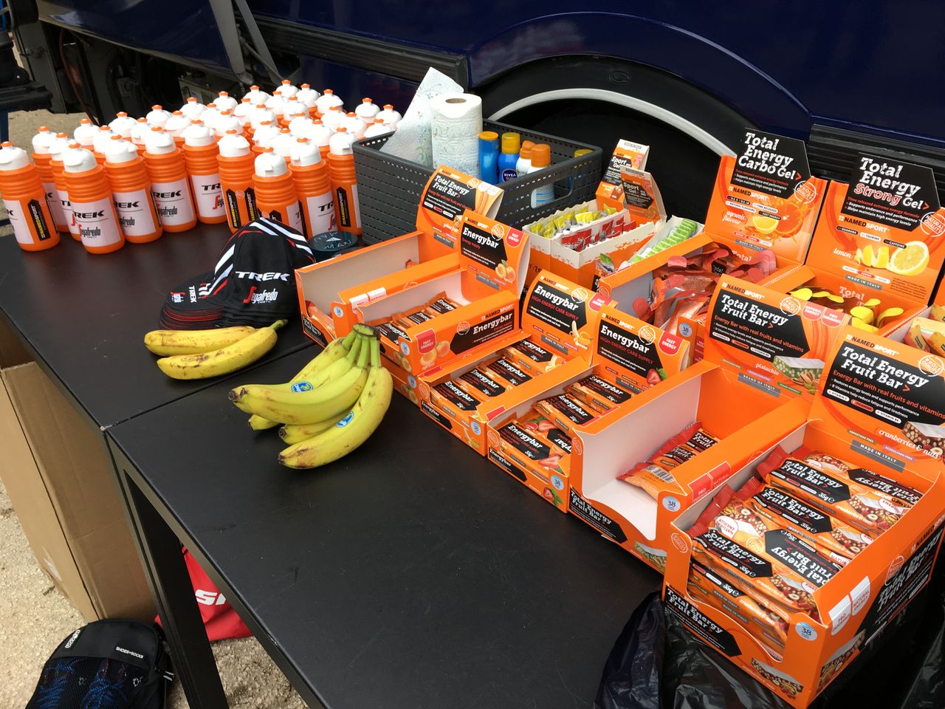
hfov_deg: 61.7
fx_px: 792
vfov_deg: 48.2
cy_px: 354
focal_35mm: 29
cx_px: 472
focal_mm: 4.15
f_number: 2.2
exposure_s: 1/100
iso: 25
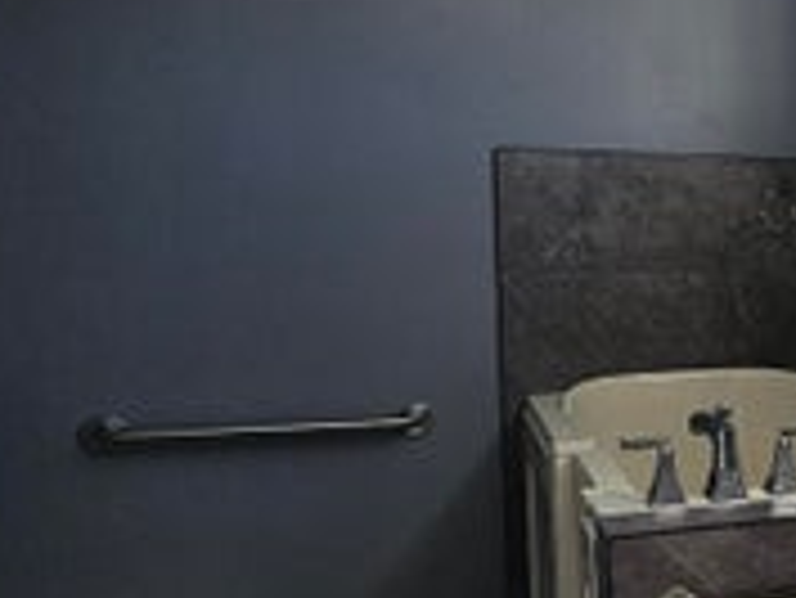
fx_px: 1082
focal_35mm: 47
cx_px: 1012
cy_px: 360
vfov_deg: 30.8
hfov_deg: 31.8
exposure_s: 1/359
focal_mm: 2.2
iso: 125
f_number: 2.2
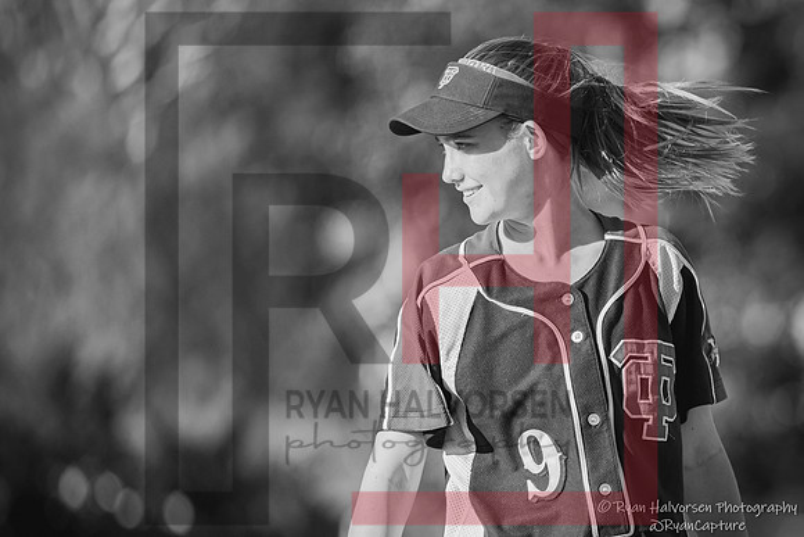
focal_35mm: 534
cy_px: 427
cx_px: 981
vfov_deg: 2.6
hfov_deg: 3.9
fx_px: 11924
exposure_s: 1/2500
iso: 200
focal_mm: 200
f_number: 2.8
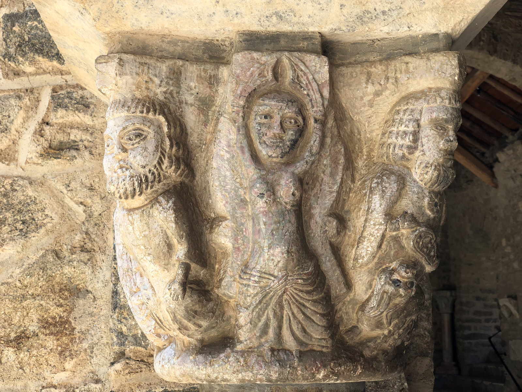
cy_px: 196
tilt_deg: +11.0
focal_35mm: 52
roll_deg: +0.8
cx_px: 261
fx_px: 784
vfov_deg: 28.0
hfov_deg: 36.8
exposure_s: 1/187
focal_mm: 6
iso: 16
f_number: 2.4
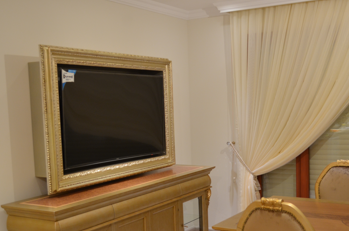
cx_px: 196
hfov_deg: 42.7
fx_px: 445
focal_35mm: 46
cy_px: 147
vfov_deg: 29.0
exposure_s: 1/15
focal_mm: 24
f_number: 4.5
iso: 640
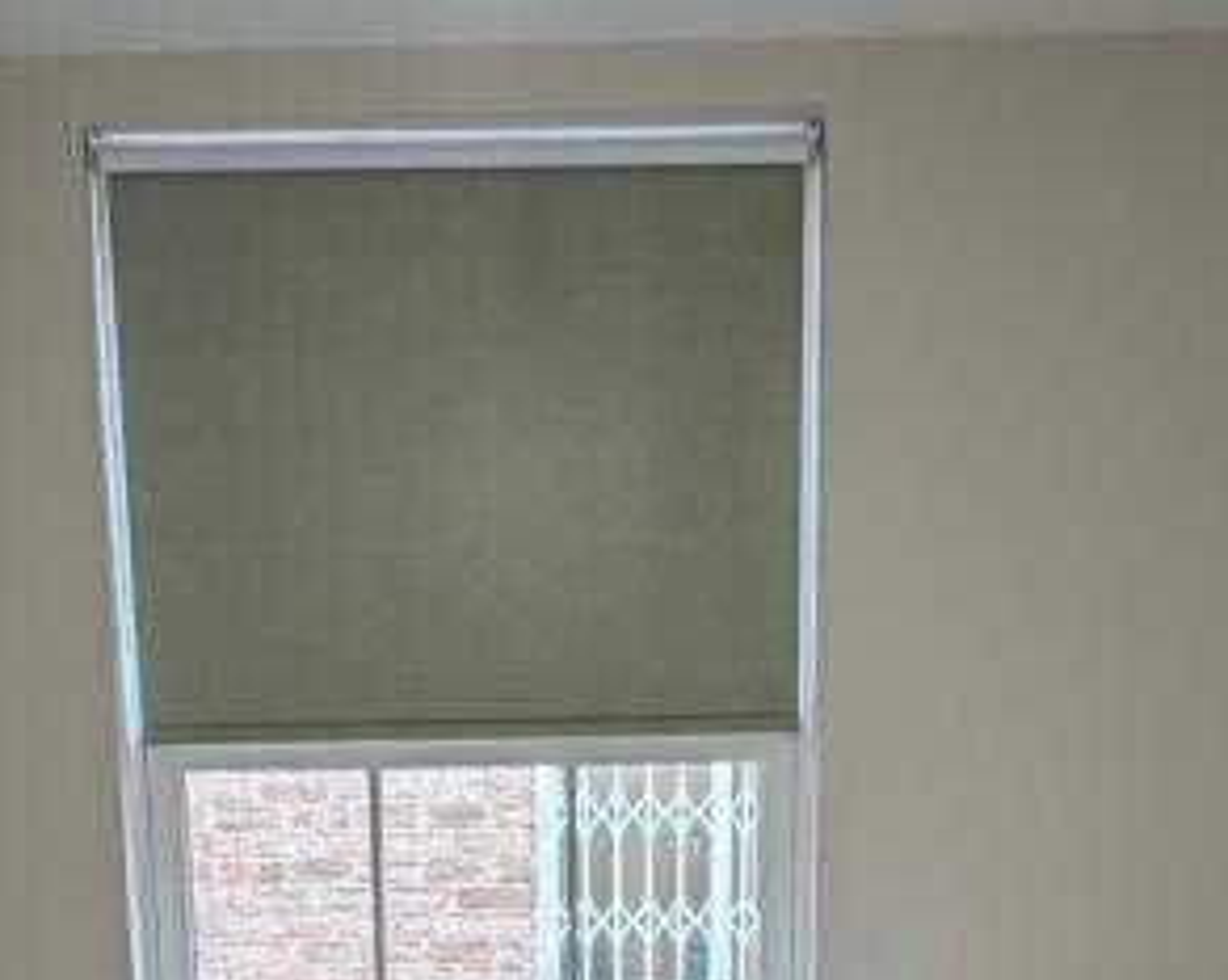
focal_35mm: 48
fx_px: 1743
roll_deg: +1.6
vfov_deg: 27.4
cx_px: 564
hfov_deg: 38.8
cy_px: 1199
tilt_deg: -11.6
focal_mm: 2.22
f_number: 2.2
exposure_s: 1/100
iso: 200
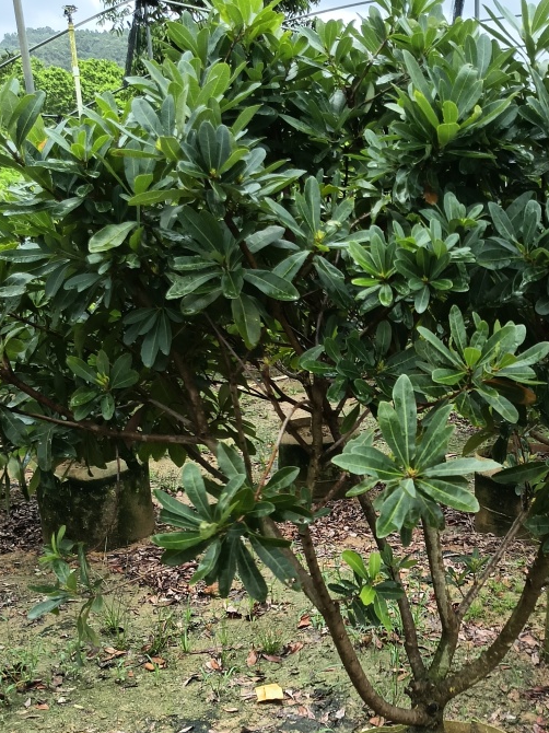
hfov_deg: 32.7
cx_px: 432
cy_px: 490
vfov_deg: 43.2
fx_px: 910
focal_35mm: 43
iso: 64
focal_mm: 3.61
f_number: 1.8
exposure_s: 1/864
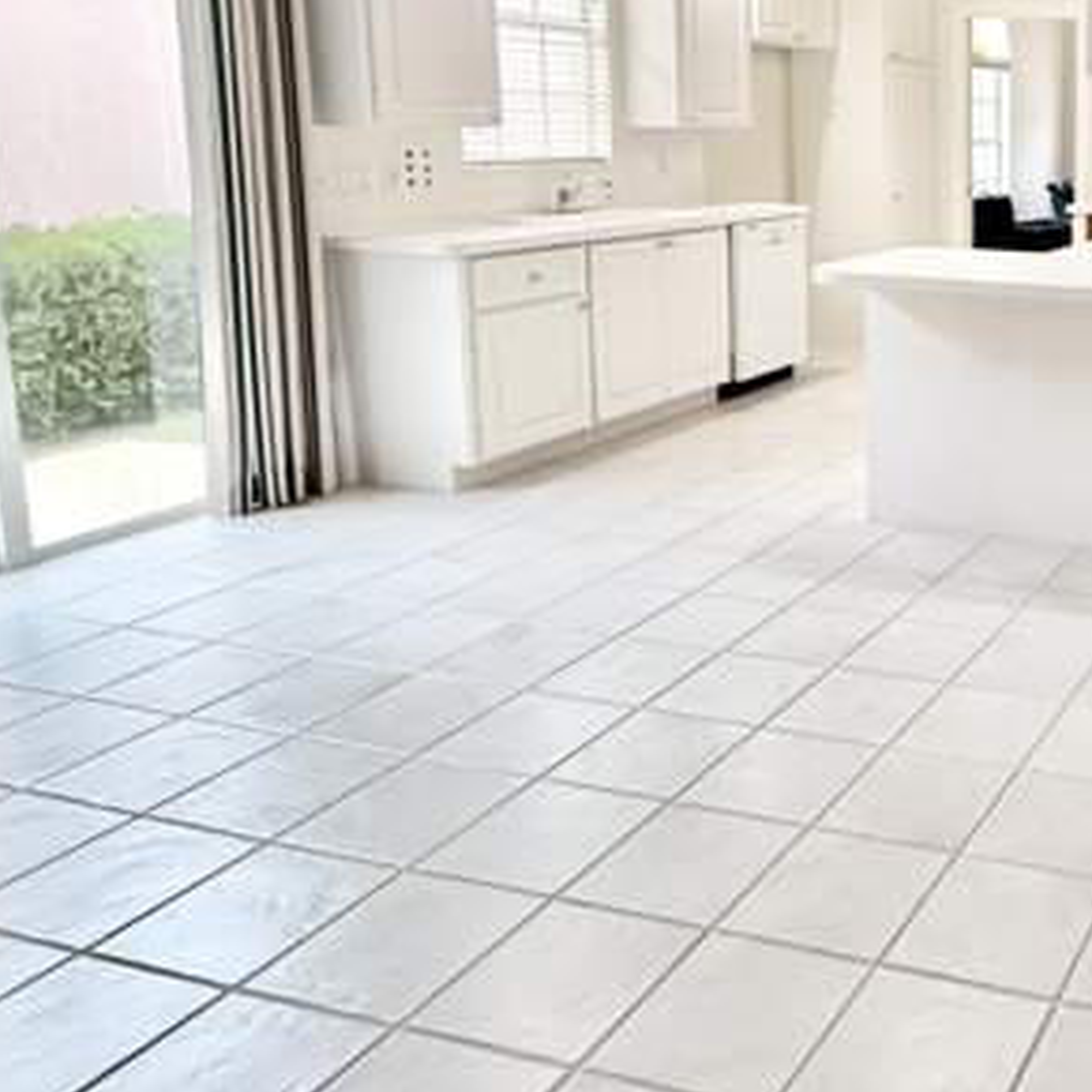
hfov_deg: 39.3
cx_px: 1212
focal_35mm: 34
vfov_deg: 47.1
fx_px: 1213
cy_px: 308
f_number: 2.2
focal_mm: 2.22
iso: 250
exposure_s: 1/120
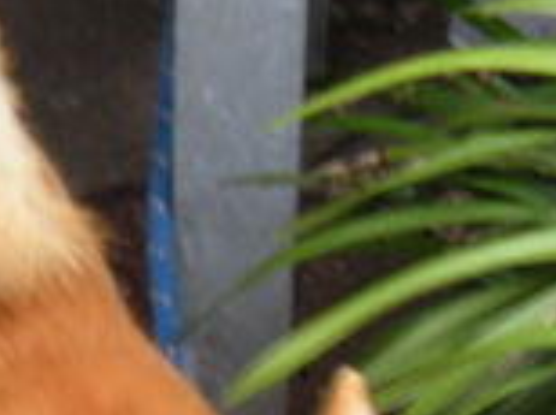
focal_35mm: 182
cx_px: 332
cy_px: 610
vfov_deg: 8.0
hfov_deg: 10.9
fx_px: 2919
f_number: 3.8
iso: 64
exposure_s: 1/20.8
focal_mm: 5.9
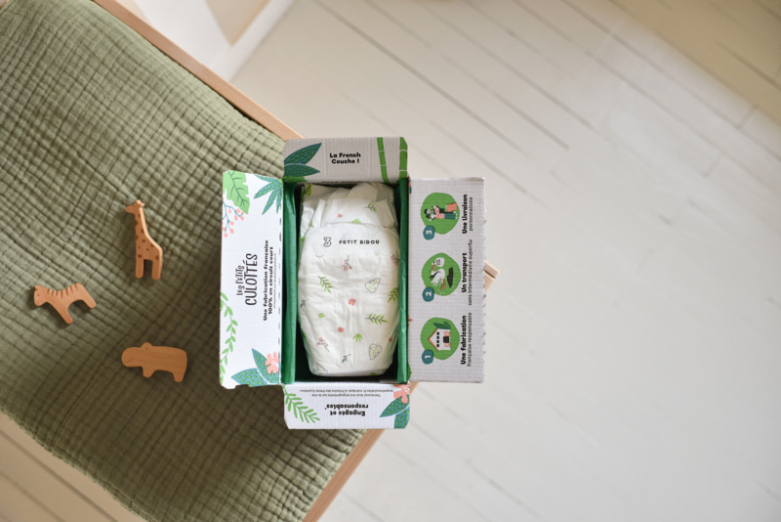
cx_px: 390
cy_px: 261
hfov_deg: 54.4
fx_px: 760
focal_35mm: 35
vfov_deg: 37.9
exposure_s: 1/100
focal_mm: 35
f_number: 3.2
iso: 400
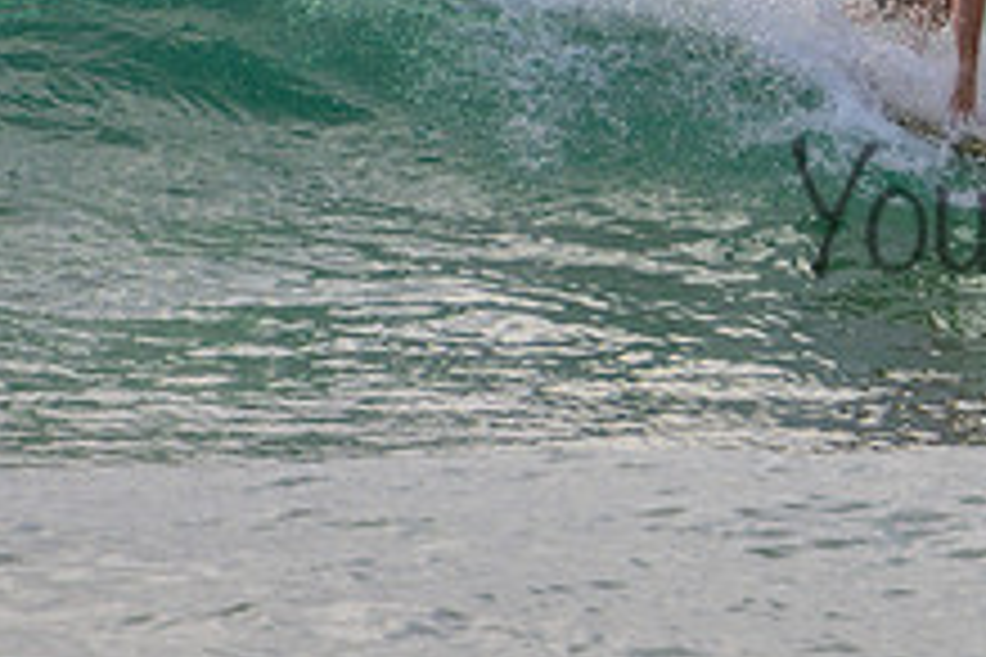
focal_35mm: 1457
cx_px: 1116
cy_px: 156
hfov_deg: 1.4
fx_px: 39902
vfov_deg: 0.9
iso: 280
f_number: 5.6
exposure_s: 1/2000
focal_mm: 400
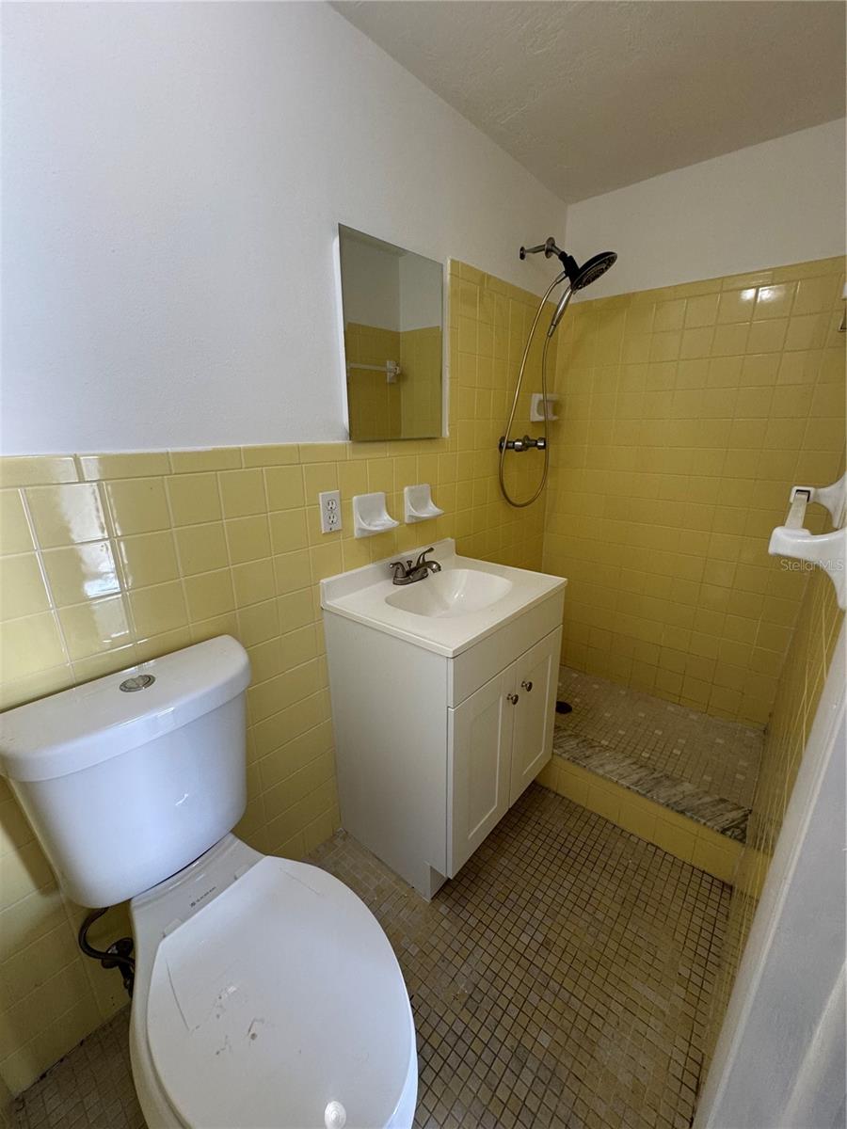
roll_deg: +0.9
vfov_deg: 102.1
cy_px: 564
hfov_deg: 85.7
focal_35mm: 14
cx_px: 424
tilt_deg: -17.8
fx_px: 457
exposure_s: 1/60
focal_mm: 2.22
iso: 200
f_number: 2.2
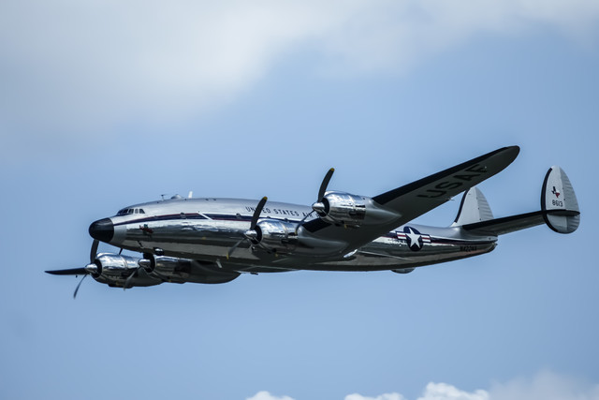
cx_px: 300
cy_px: 200
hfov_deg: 5.3
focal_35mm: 387
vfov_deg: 3.6
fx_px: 6440
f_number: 4
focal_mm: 141
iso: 125
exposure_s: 1/2000
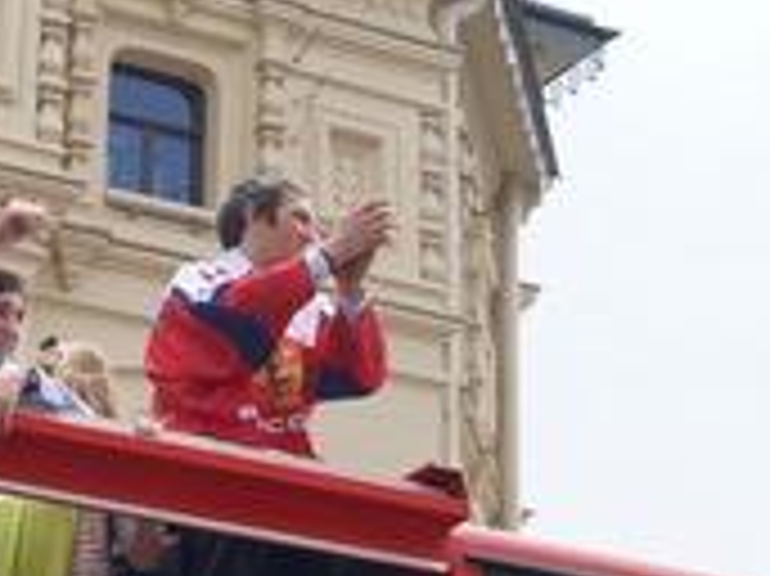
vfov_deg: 13.7
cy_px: 605
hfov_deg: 17.7
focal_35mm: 106
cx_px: -153
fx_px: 2356
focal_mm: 18
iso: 100
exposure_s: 1/160
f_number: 6.3
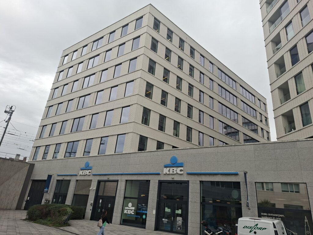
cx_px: 156
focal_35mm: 23
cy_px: 118
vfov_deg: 58.9
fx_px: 208
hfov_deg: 73.9
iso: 50
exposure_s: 1/433
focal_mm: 5.54
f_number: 1.8
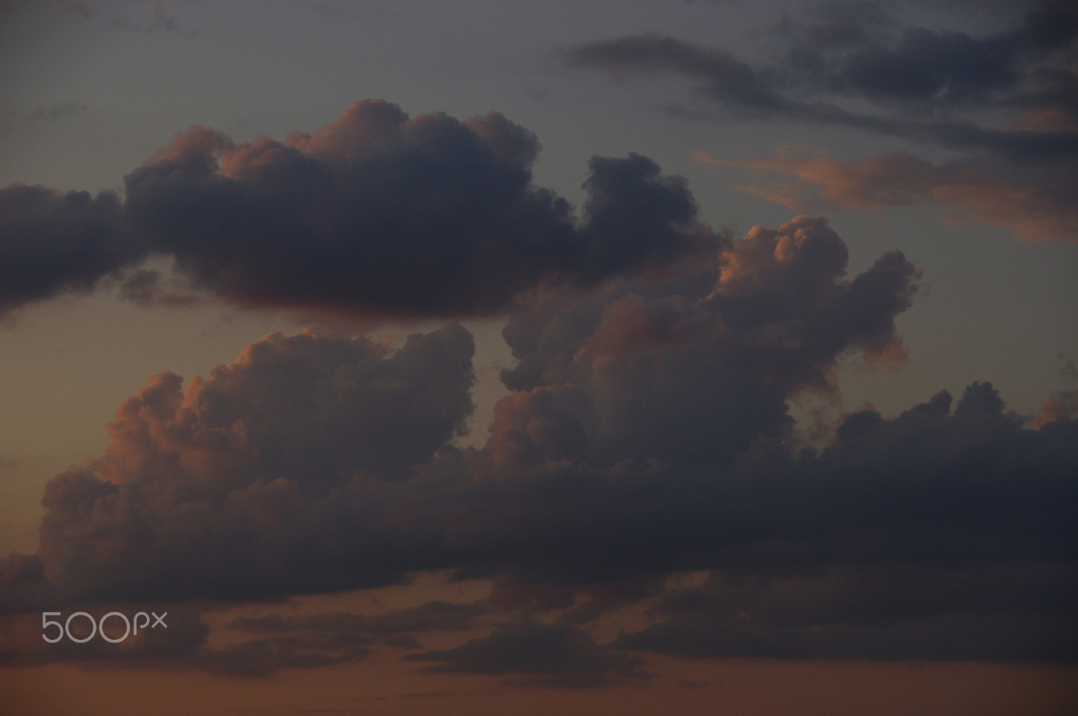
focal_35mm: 117
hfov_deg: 17.5
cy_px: 358
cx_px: 539
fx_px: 3500
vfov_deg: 11.7
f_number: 6.3
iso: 200
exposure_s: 1/500
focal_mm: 77.5
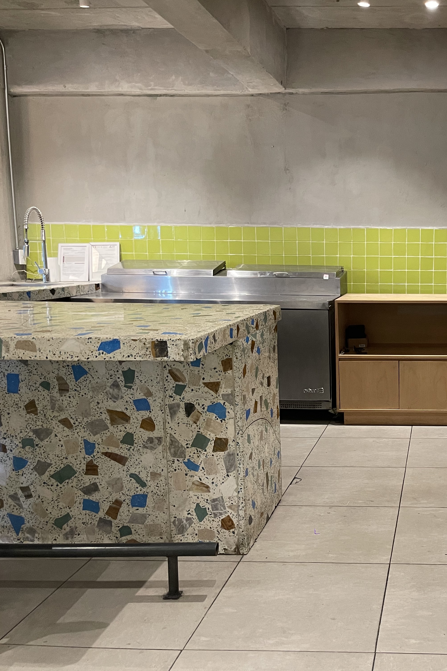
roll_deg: -0.5
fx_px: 652
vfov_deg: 54.4
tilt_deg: -8.2
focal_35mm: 35
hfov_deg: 34.9
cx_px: 429
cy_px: 334
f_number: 1.6
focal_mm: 5.1
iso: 400
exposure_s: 1/60
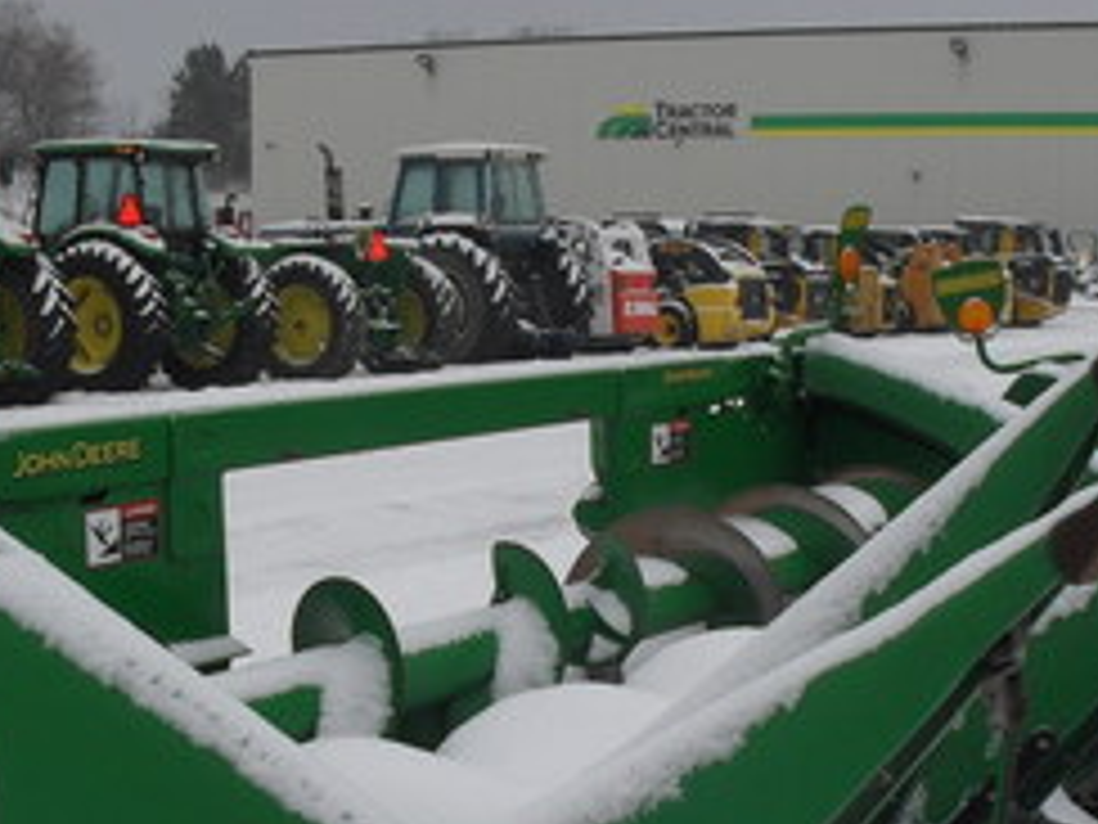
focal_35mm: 78
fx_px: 2474
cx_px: 662
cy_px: 783
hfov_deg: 25.0
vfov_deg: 18.5
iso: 100
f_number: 8.4
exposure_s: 1/125
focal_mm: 6.3
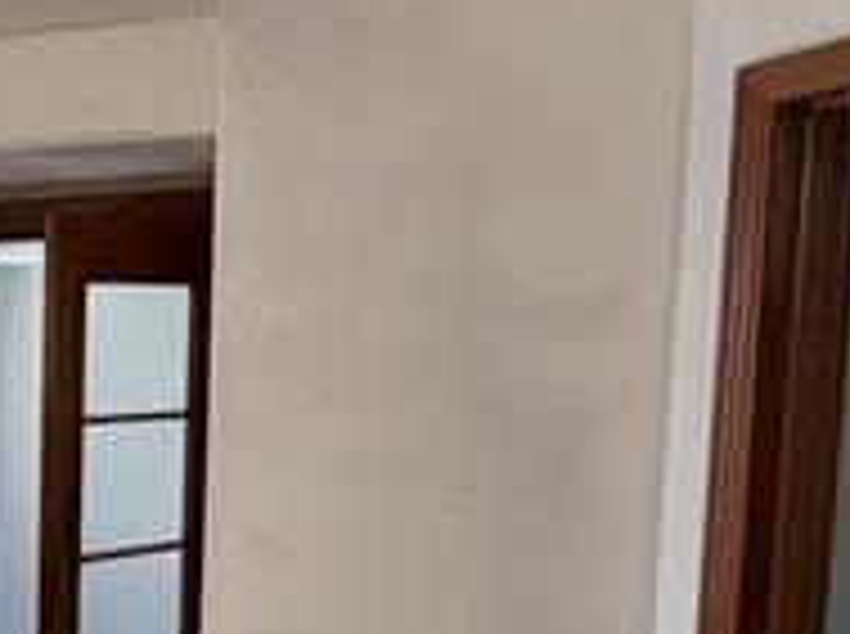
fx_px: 1863
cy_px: 665
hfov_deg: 21.3
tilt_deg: -8.3
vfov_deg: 18.7
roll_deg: +0.8
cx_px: -459
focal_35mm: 76
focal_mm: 2.22
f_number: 2.2
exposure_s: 1/120
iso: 125
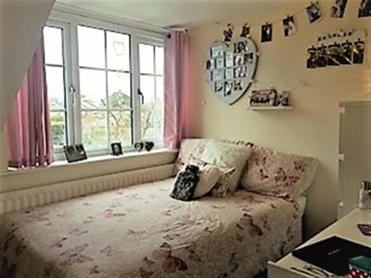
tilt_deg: -4.8
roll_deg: -0.6
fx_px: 311
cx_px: 186
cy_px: 139
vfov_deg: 48.2
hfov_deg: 61.7
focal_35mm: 29
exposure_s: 1/165
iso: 32
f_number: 2.2
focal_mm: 4.15
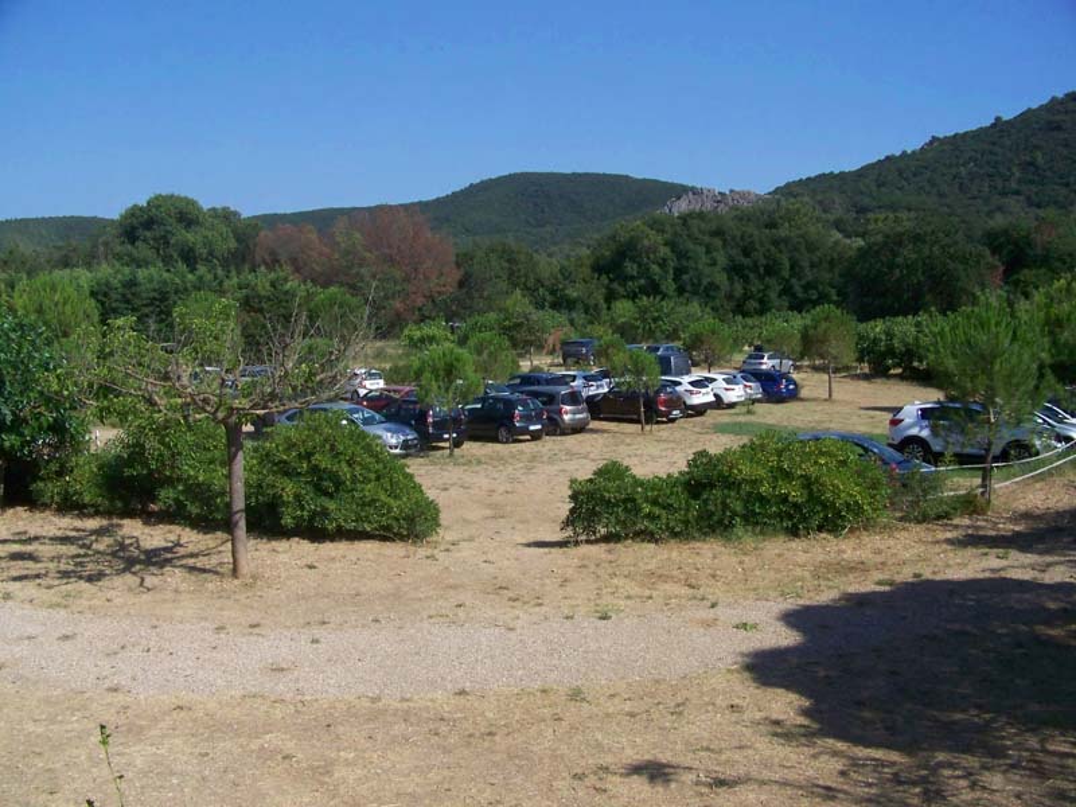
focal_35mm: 36
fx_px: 1119
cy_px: 404
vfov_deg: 39.7
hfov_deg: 51.4
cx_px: 538
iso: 200
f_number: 5.6
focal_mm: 5.85
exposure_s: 1/1000
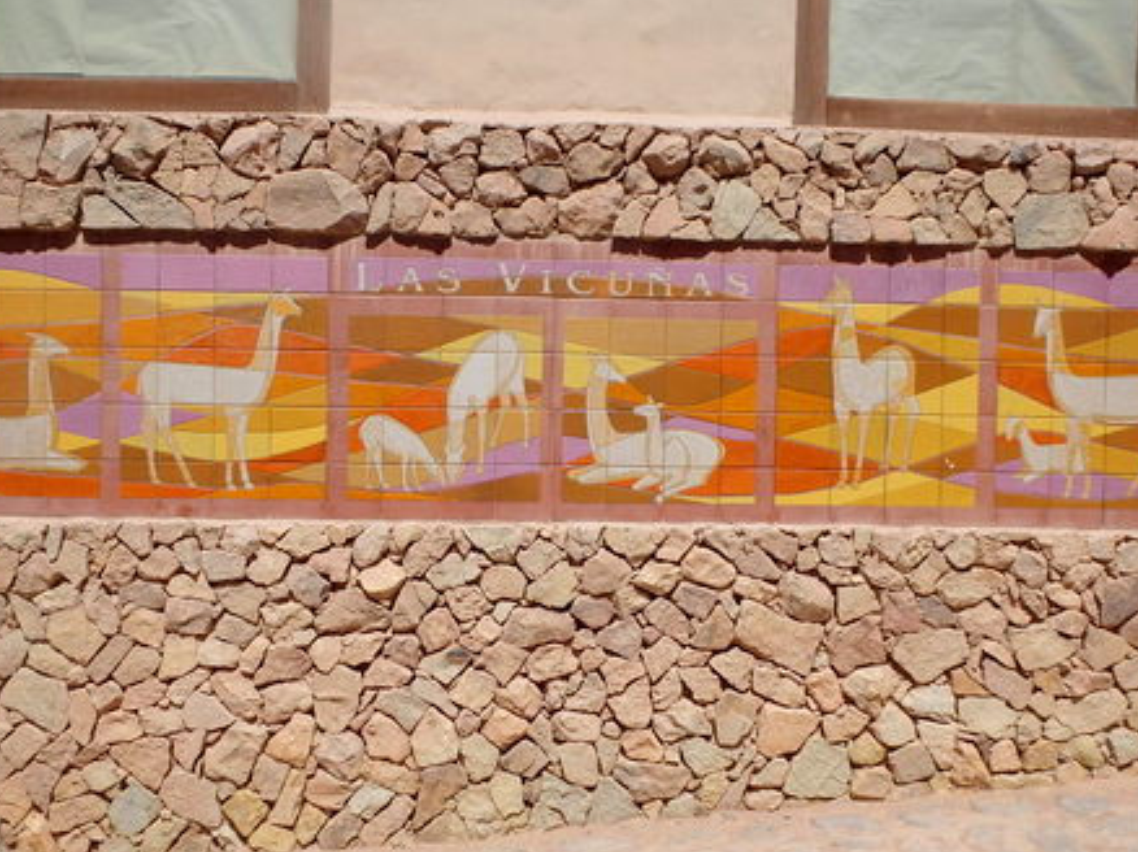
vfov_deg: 44.1
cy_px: 445
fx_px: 1051
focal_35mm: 32
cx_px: 572
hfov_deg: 56.8
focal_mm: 5
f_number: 11
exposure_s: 1/250
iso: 125
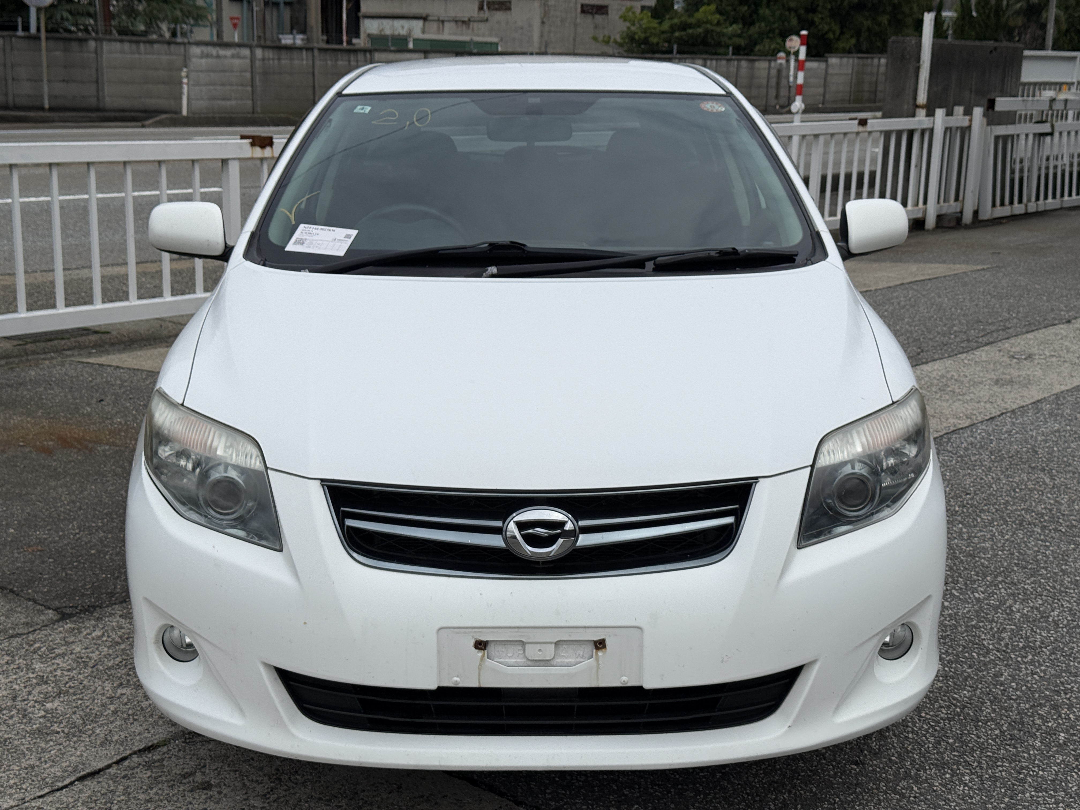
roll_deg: -1.9
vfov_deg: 30.3
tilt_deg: -12.4
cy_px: 405
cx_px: 540
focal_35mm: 48
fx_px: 1498
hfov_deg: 39.7
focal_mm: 6.76
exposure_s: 1/11364
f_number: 1.78
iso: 80
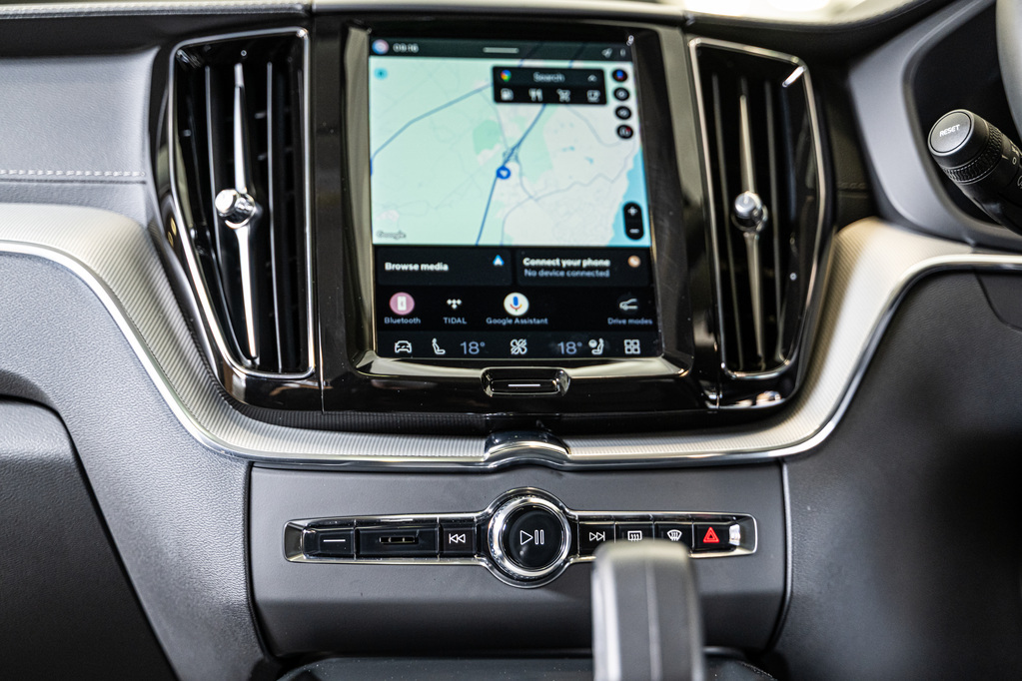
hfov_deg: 36.9
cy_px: 340
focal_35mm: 54
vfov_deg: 25.1
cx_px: 511
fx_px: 1533
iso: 1600
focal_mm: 54
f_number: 2.8
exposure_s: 1/125
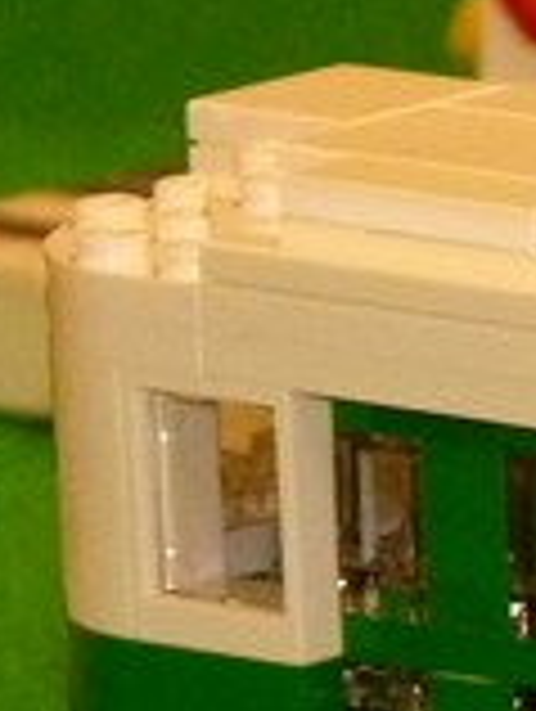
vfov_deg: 2.1
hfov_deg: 1.6
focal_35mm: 945
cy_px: 819
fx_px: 19458
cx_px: 1554
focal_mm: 26
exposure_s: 1/50
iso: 400
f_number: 3.7
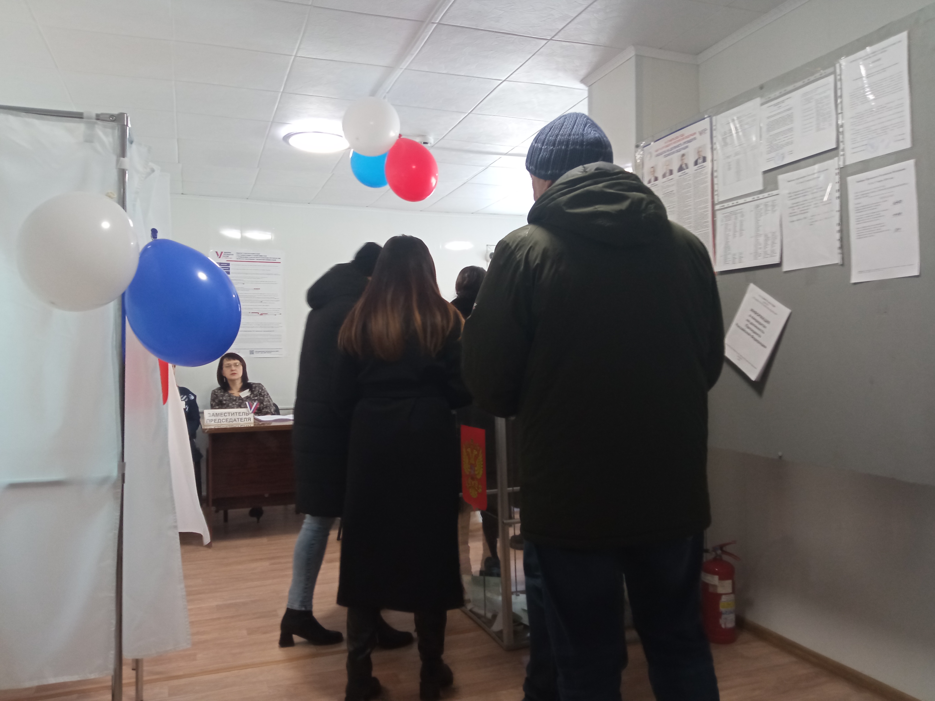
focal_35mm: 27
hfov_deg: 65.3
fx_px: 729
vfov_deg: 51.4
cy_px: 350
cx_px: 468
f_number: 2.2
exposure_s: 1/33.3
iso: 399
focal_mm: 3.79
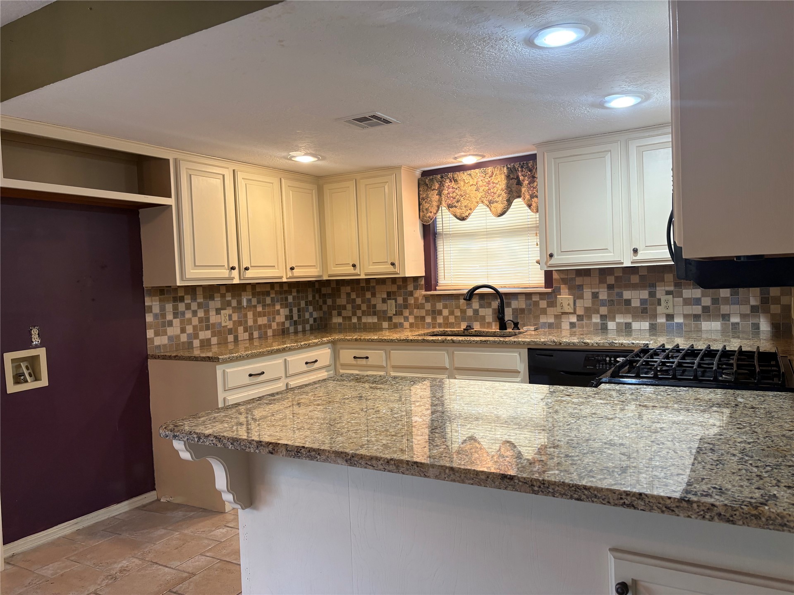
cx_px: 397
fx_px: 596
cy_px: 298
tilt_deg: -1.9
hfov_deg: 67.3
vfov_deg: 53.1
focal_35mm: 26
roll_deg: +2.6
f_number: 1.6
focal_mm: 5.96
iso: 125
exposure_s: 1/60
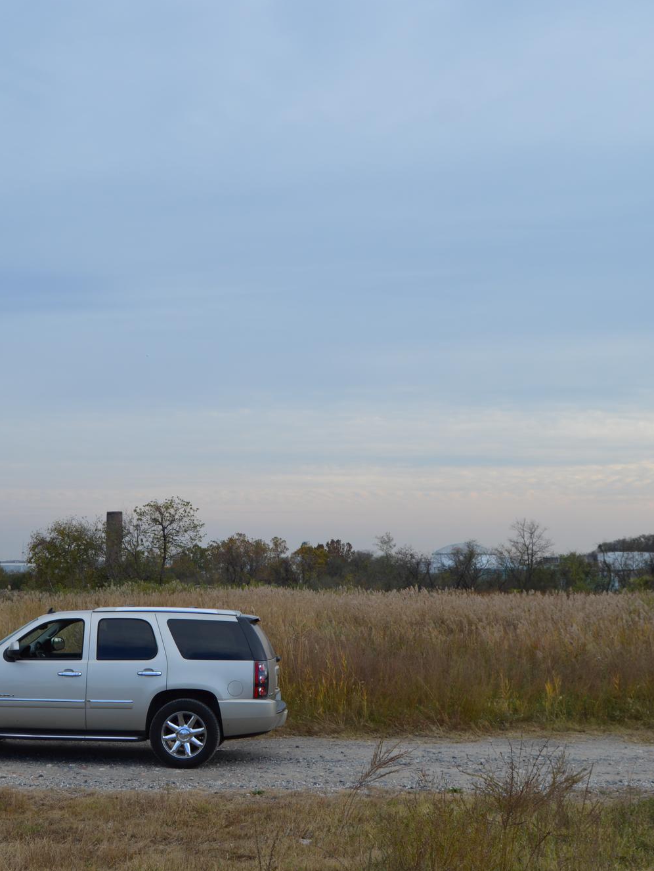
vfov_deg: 46.8
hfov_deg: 35.9
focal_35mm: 40
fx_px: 1008
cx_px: 271
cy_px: 432
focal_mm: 18
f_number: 7.1
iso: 100
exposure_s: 1/200
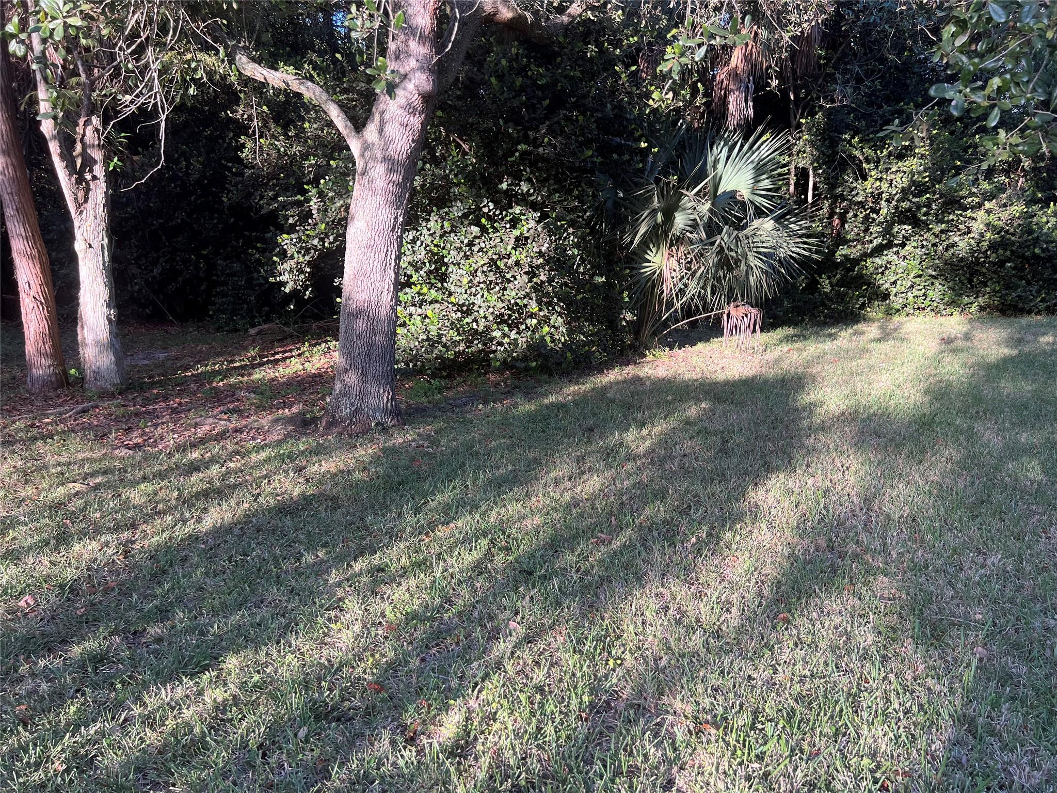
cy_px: 396
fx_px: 794
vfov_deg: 53.1
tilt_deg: -17.3
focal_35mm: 26
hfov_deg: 67.3
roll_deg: +3.6
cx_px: 528
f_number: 1.5
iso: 50
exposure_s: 1/308
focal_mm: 5.7
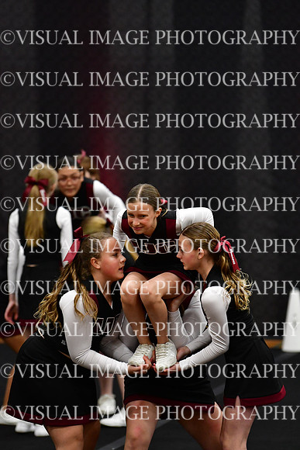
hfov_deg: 5.4
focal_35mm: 255
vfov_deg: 8.1
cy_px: 225
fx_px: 3185
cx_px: 150
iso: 4000
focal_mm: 170
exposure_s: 1/800
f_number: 2.8
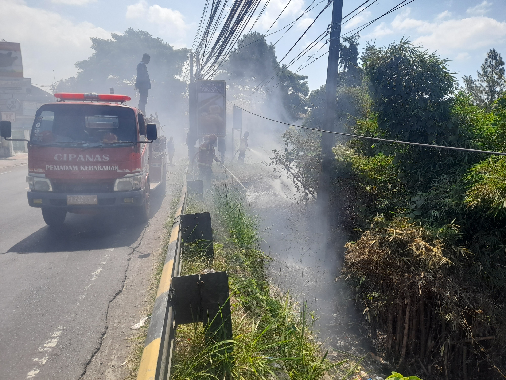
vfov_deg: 54.9
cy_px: 190
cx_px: 253
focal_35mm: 25
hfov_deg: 69.4
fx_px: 365
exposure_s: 1/588
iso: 20
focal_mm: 4.6
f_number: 2
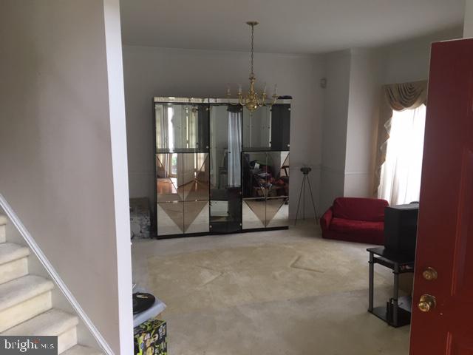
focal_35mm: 29
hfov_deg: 61.7
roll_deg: +0.3
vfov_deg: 48.2
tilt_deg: -7.0
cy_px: 178
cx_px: 236
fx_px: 396
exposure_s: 1/30
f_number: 2.2
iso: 40
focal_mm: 4.15
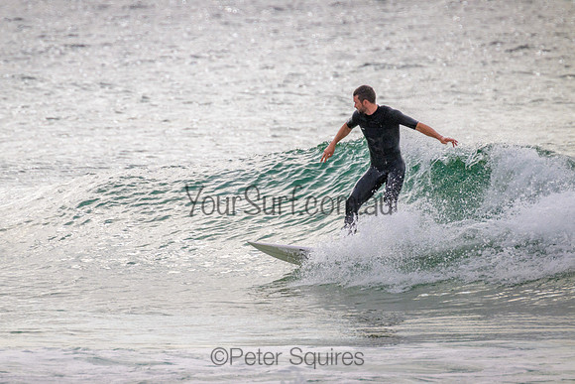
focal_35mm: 951
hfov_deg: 2.2
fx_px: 15199
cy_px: 179
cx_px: 233
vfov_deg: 1.4
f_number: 11
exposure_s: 1/2000
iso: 800
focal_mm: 800
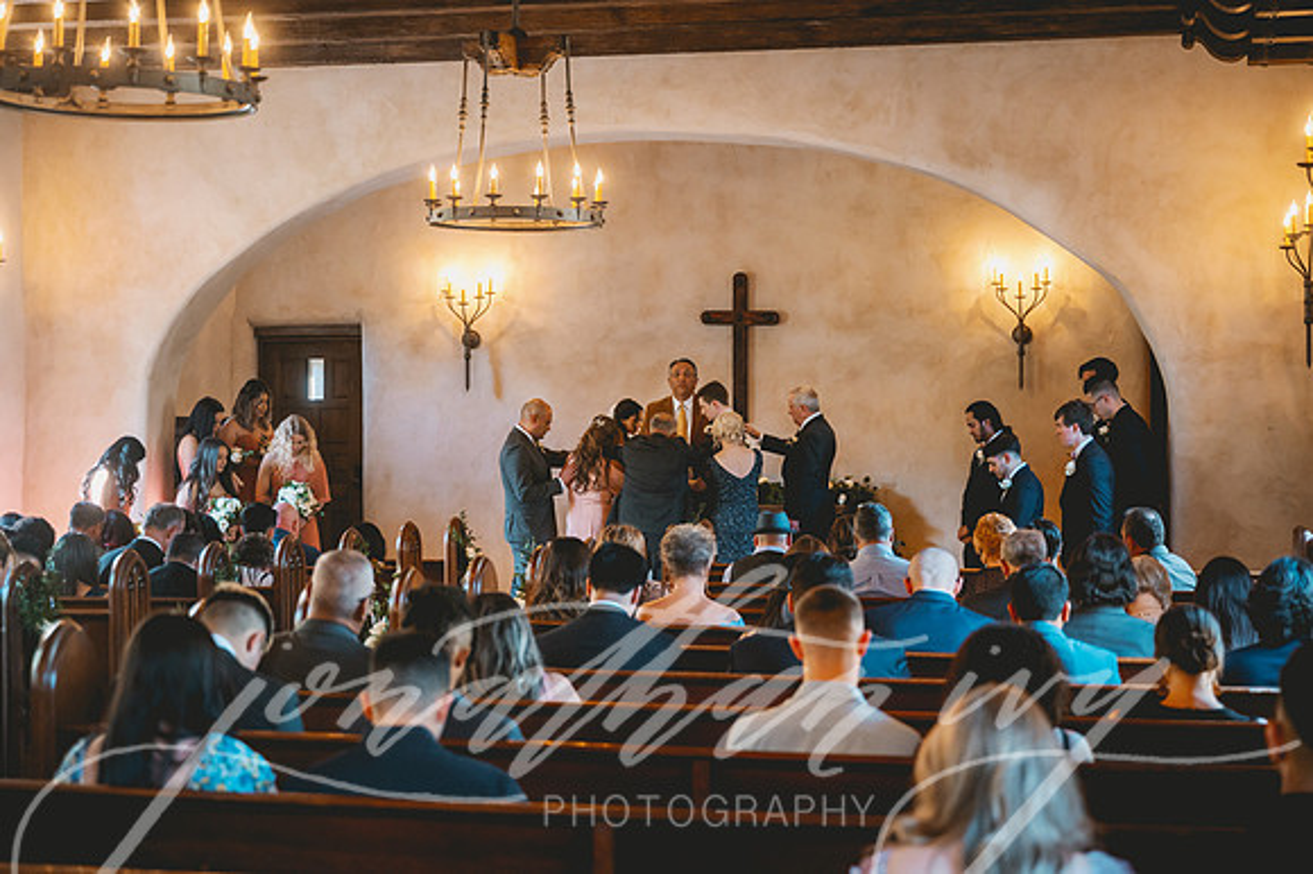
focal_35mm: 60
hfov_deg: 33.4
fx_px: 2187
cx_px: 656
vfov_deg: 22.6
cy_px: 437
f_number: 2.8
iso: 1250
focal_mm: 60
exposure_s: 1/200
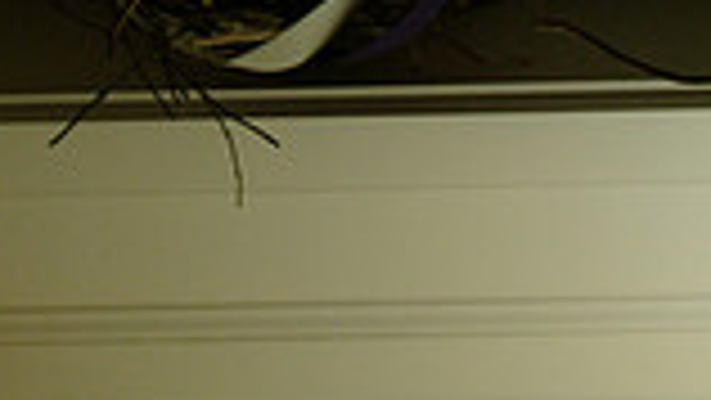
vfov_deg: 3.9
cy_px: 613
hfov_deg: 6.9
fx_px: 5865
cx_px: 162
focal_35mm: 311
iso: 400
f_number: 4.8
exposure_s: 1/90
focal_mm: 54
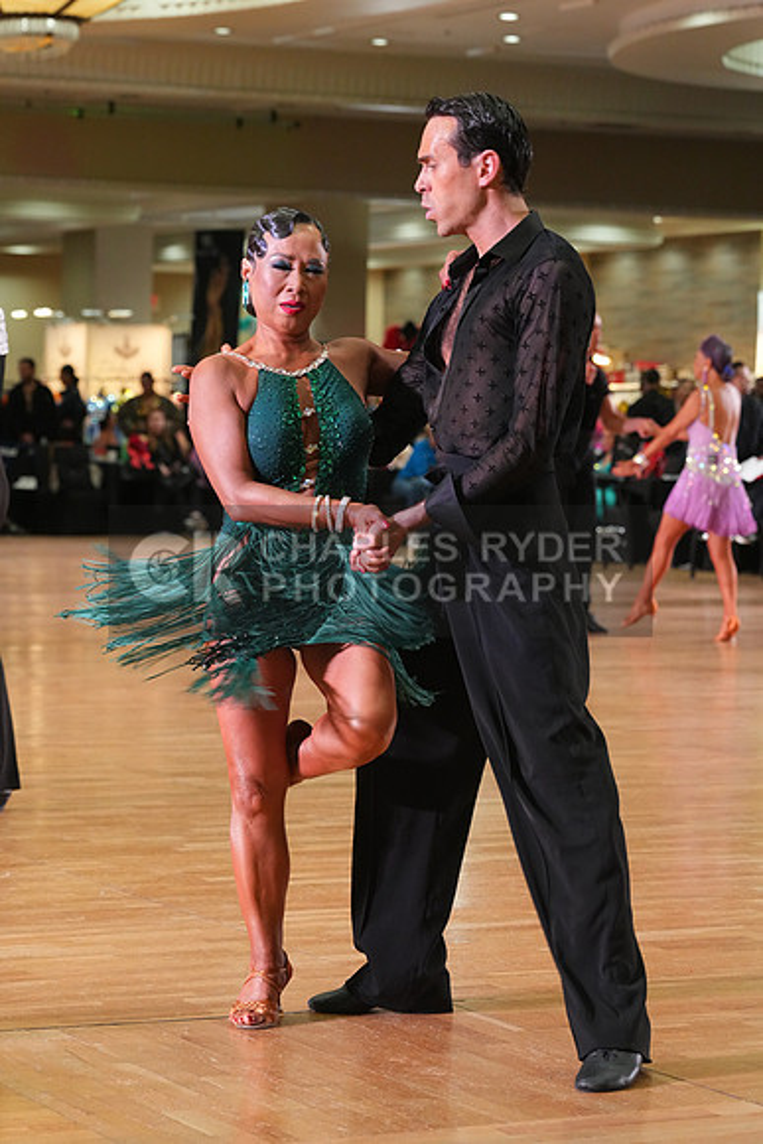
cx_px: 382
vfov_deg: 20.0
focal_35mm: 102
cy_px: 572
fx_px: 3241
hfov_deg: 13.4
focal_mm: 102
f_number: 5.6
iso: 4000
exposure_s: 1/200
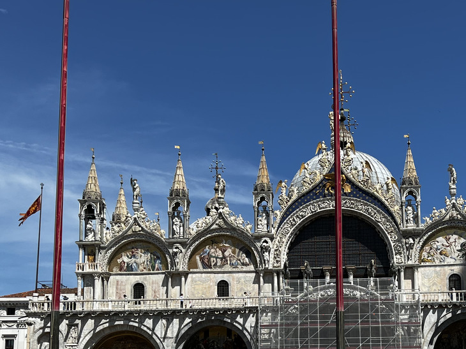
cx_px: 296
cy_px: 296
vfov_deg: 25.1
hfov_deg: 33.6
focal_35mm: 57
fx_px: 767
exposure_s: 1/6211
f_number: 1.5
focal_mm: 5.7
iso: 50
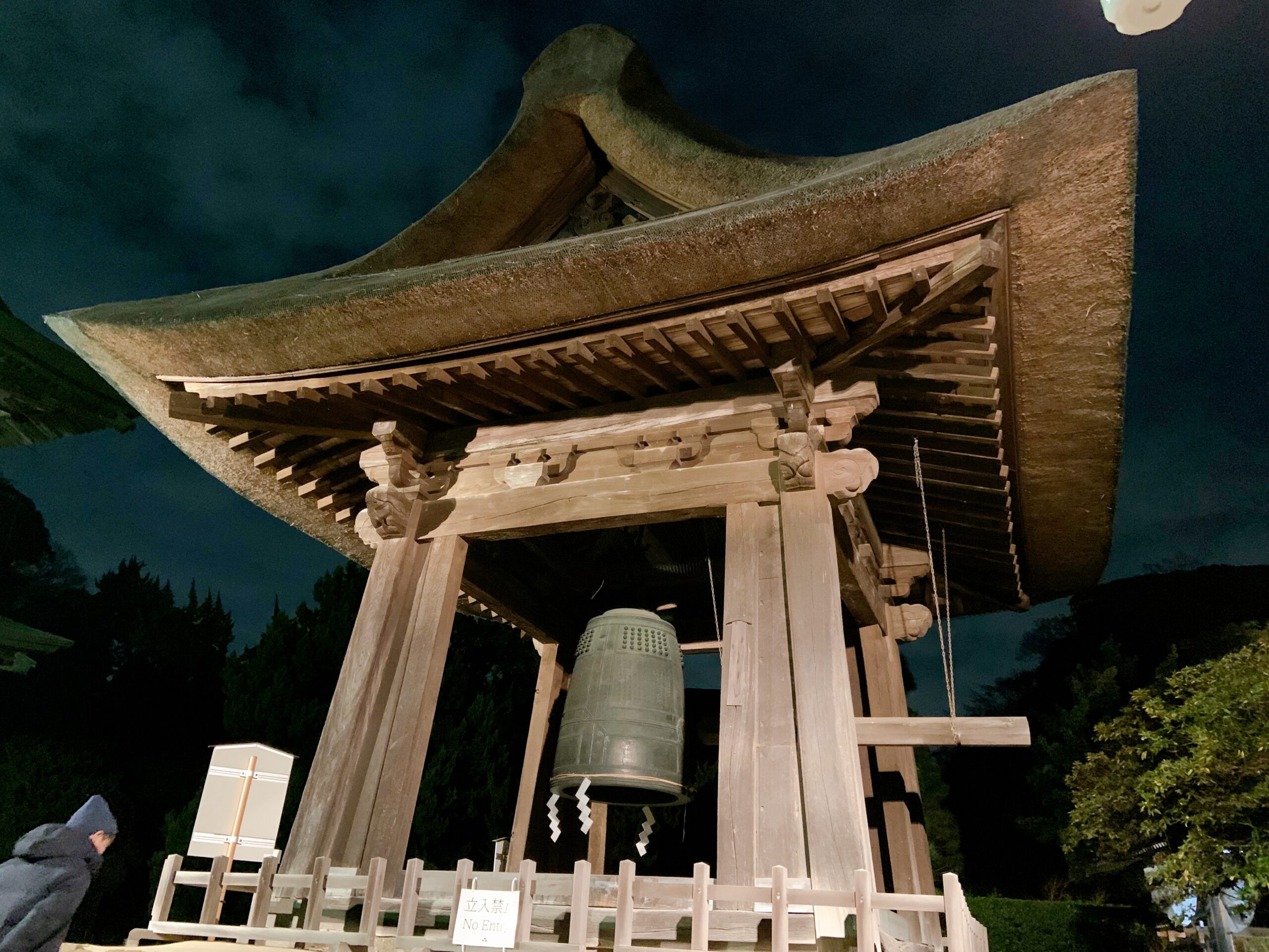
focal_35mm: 26
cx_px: 634
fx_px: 953
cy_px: 476
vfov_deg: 53.1
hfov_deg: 67.3
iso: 1600
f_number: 1.8
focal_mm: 4.25
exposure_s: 1/17
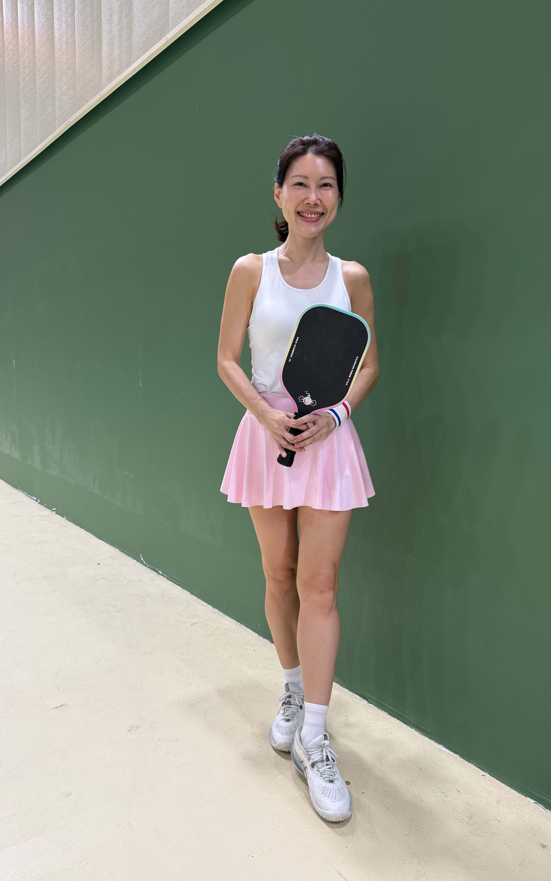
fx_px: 625
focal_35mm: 26
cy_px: 445
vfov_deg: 70.4
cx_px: 264
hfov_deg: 47.6
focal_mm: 6.76
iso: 160
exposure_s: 1/100
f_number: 1.78
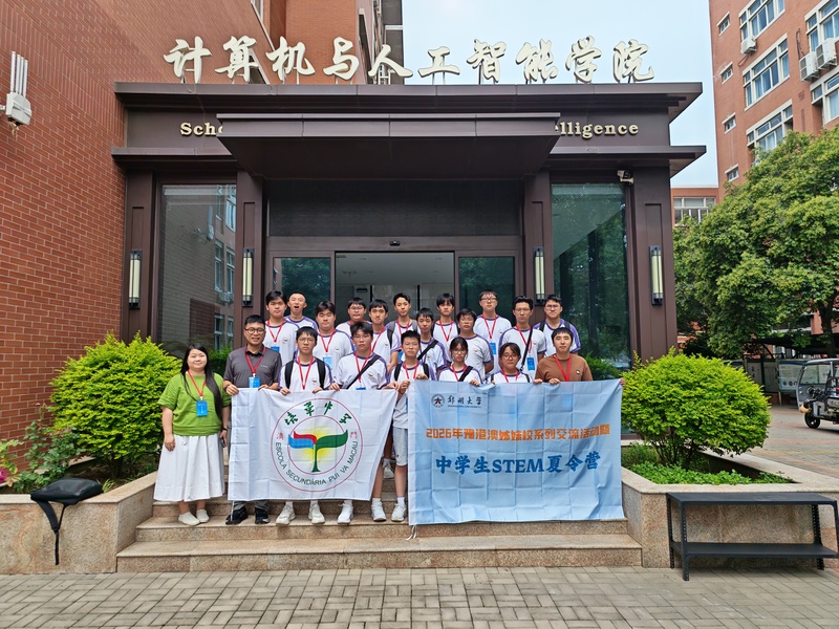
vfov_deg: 58.9
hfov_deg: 73.9
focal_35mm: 23
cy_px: 314
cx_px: 420
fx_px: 557
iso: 50
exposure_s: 1/2000
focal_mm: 5.4
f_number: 1.6
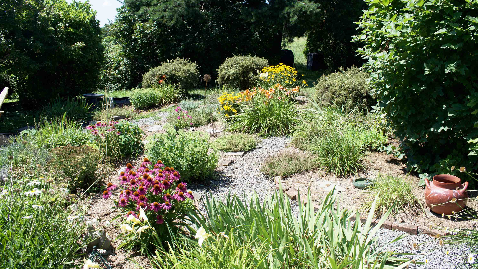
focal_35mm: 29
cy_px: 130
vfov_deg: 40.2
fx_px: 368
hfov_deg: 66.1
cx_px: 241
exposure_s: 1/250
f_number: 8
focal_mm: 18
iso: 110
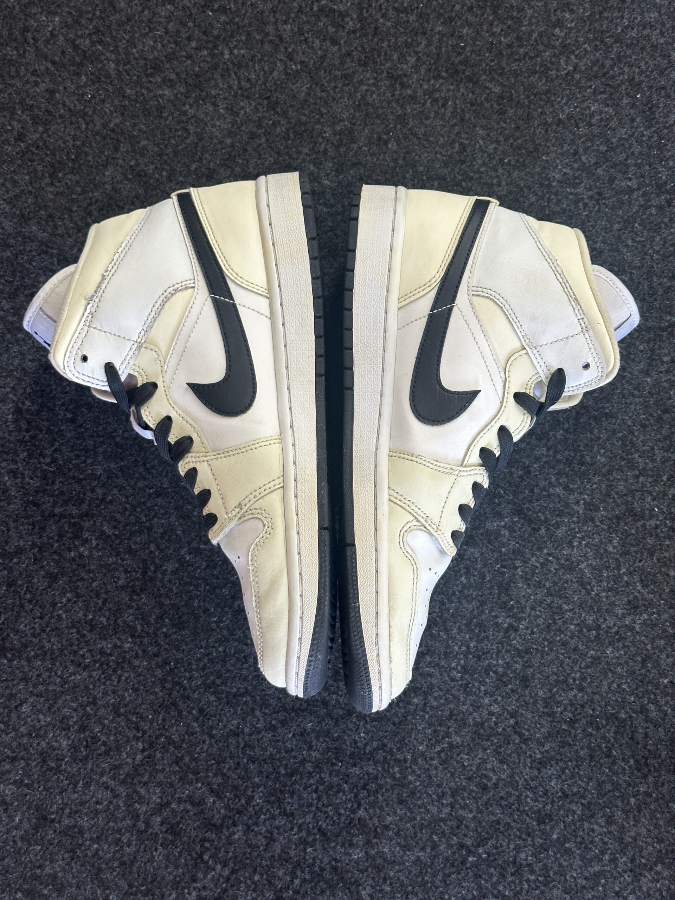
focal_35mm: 48
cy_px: 450
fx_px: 1248
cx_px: 338
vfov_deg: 39.7
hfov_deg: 30.3
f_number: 1.78
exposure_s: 1/50
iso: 100
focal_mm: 6.86
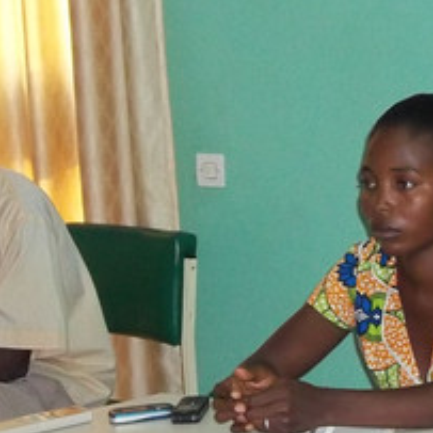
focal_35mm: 139
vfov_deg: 12.5
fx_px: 1967
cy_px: 134
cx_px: 439
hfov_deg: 12.4
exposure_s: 1/40
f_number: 3.6
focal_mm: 8.8
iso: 320
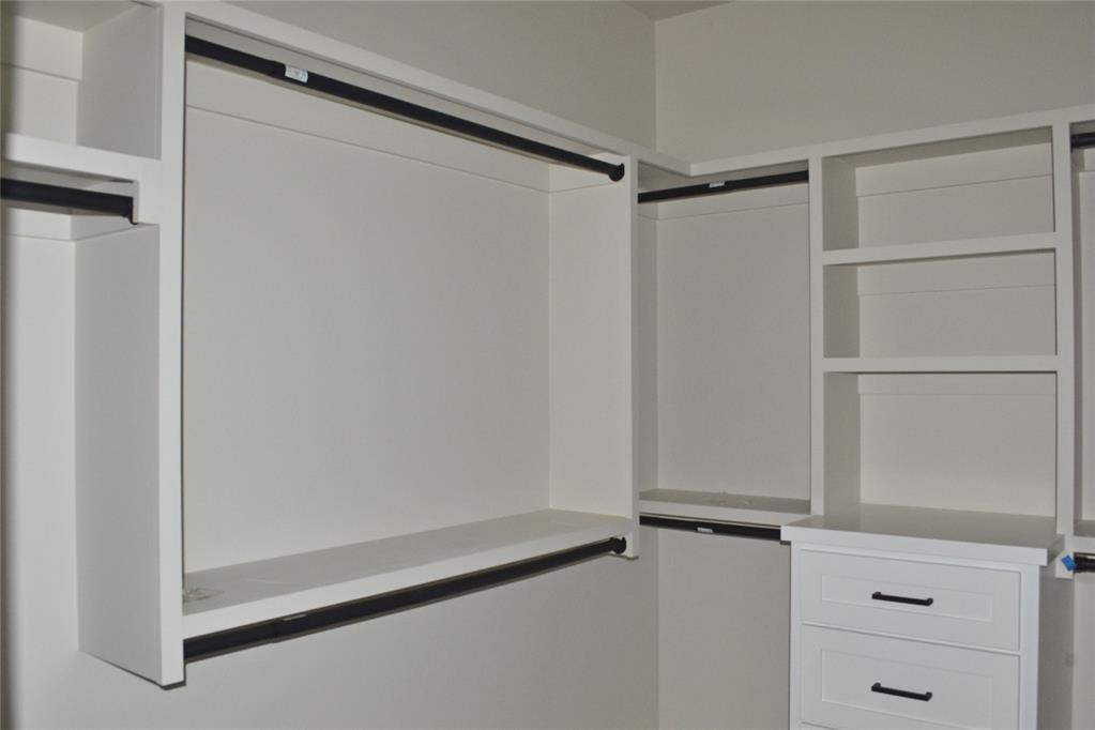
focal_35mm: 30
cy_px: 365
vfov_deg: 43.6
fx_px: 912
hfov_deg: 61.9
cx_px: 548
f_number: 11
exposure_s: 1/60
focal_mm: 20
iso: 800
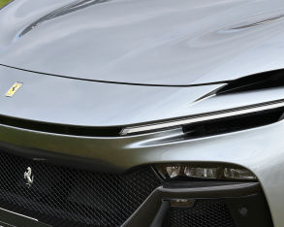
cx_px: 333
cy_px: 29
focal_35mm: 118
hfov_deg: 15.7
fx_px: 991
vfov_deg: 13.0
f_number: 4.5
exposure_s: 1/1000
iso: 125
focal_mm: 36
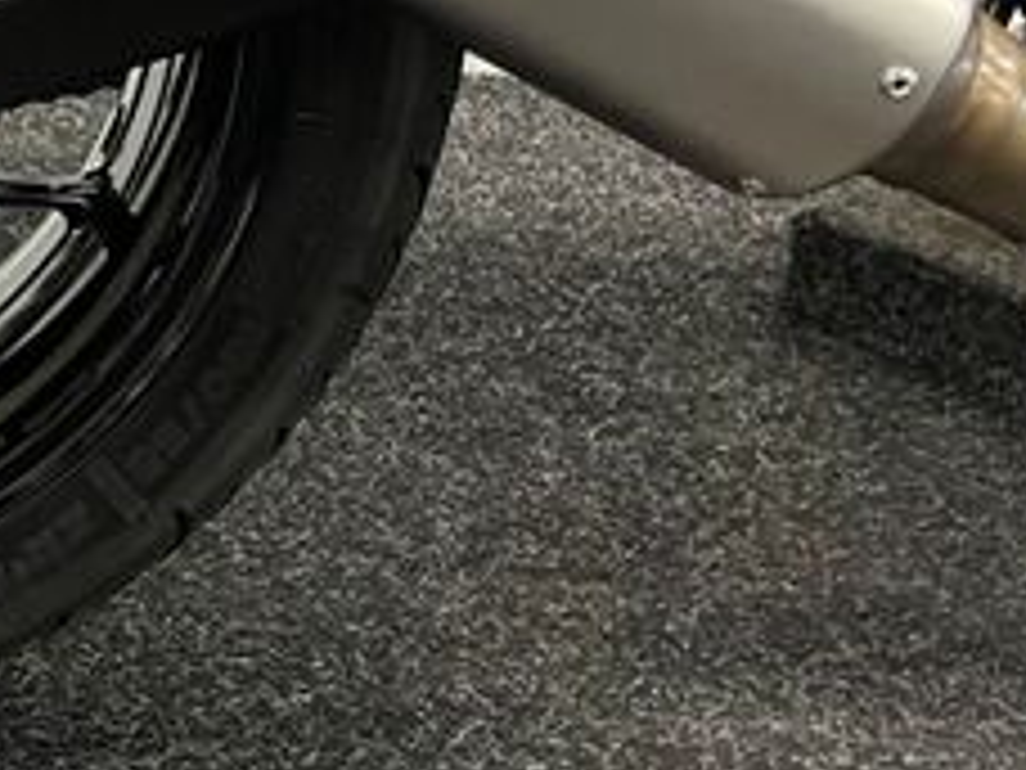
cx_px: -207
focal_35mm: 73
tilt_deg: -21.6
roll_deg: -2.6
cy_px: 68
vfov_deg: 19.8
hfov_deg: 24.2
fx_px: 2164
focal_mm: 5.1
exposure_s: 1/50
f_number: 1.6
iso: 400
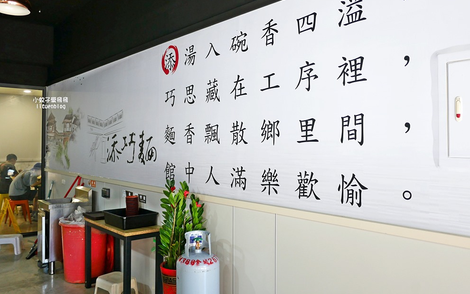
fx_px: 384
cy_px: 134
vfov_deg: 41.8
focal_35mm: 30
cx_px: 237
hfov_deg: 62.9
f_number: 2.5
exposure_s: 1/60
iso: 200
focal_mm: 14
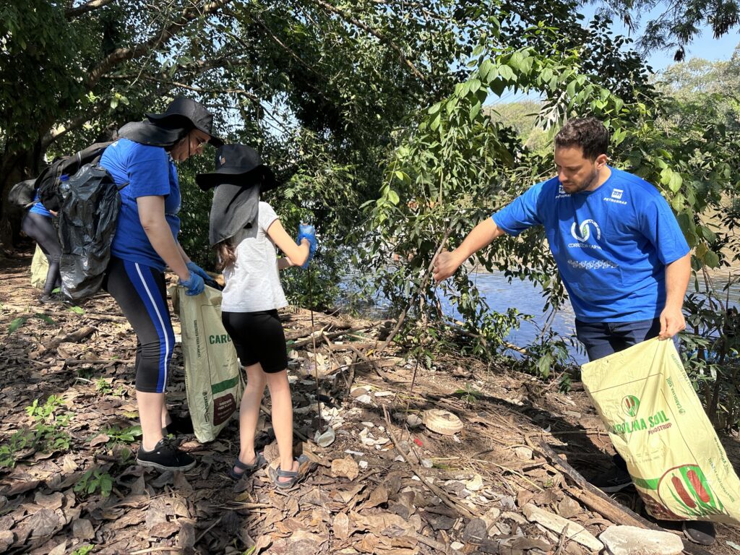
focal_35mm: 24
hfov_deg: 71.6
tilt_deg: -9.8
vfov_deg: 56.8
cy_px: 278
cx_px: 370
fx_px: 513
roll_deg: +3.1
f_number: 1.78
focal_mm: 6.86
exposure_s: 1/785
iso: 80
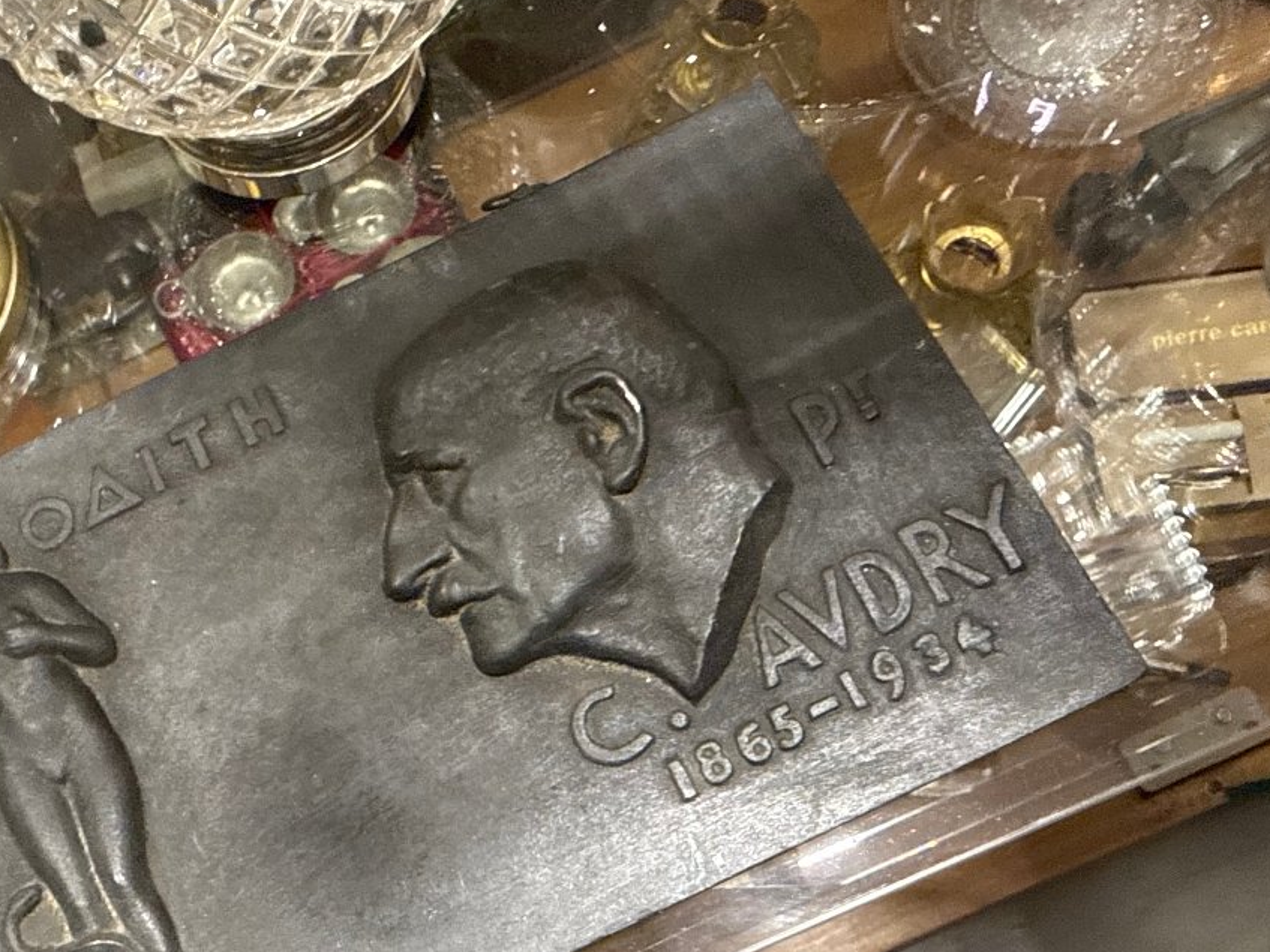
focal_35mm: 34
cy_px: 619
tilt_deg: -73.5
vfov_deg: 41.3
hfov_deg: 53.5
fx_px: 1247
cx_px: 498
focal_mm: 2.22
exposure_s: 1/50
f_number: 2.2
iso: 400
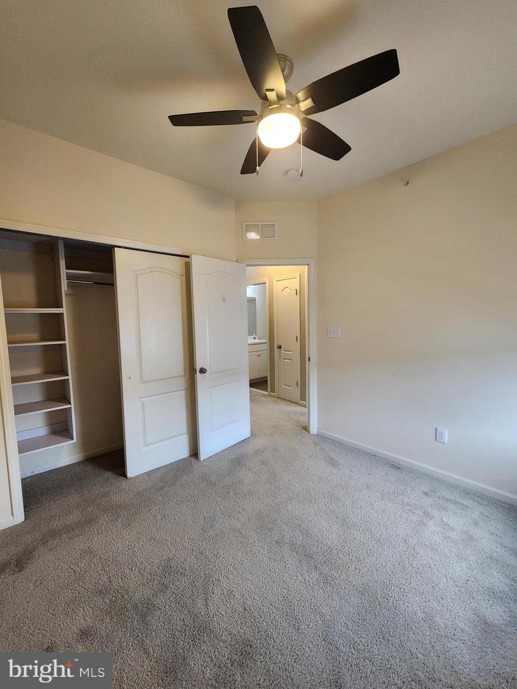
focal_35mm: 13
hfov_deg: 89.9
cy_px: 344
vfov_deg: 106.2
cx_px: 258
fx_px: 259
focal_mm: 2.2
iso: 320
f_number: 2.2
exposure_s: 1/60
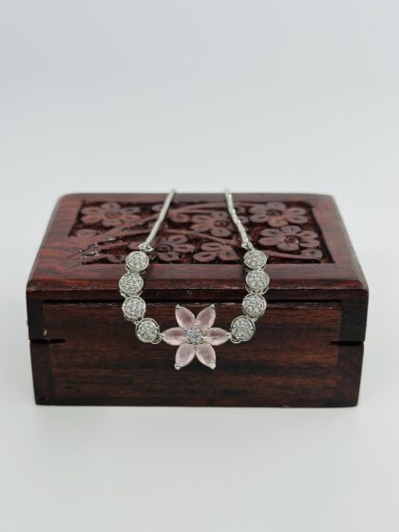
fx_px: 738
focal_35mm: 48
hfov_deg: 30.3
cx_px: 200
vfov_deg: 39.7
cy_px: 266
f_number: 1.78
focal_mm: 6.86
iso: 80
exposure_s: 1/1517
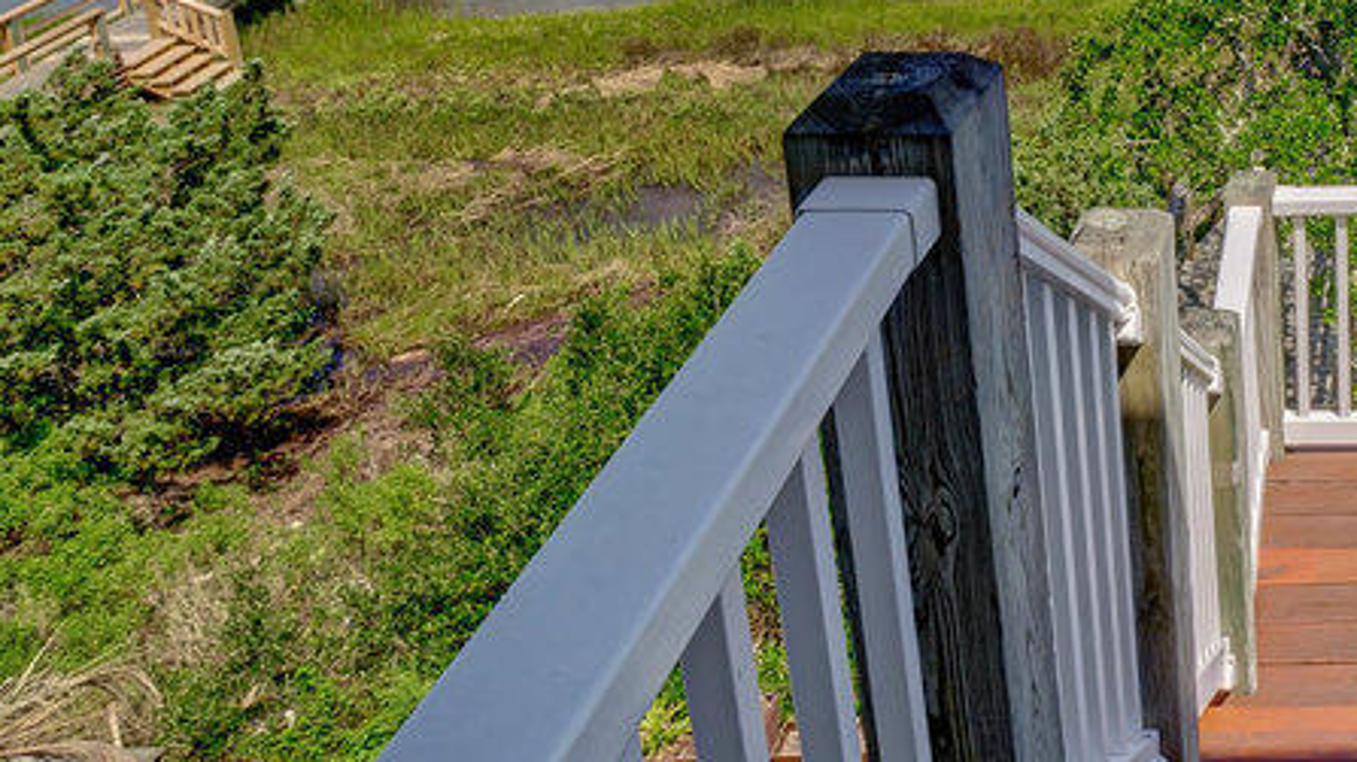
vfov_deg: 26.8
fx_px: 1403
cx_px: 1481
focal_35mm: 39
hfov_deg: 41.5
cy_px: -164
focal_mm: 8
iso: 200
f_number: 8
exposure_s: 1/320
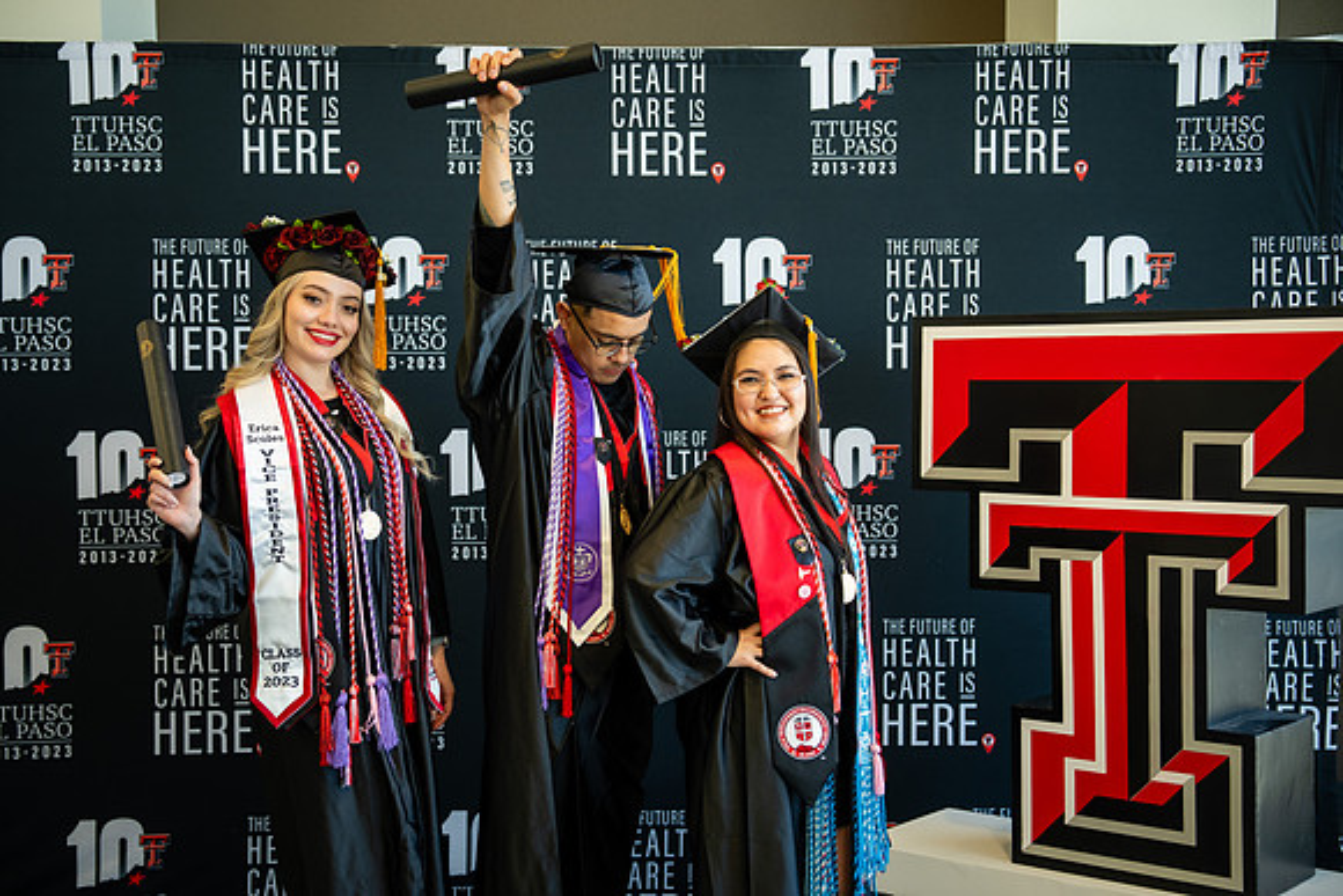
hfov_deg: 36.9
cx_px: 629
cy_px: 445
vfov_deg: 25.1
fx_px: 2011
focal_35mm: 54
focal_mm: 50
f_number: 2.8
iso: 500
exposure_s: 1/125
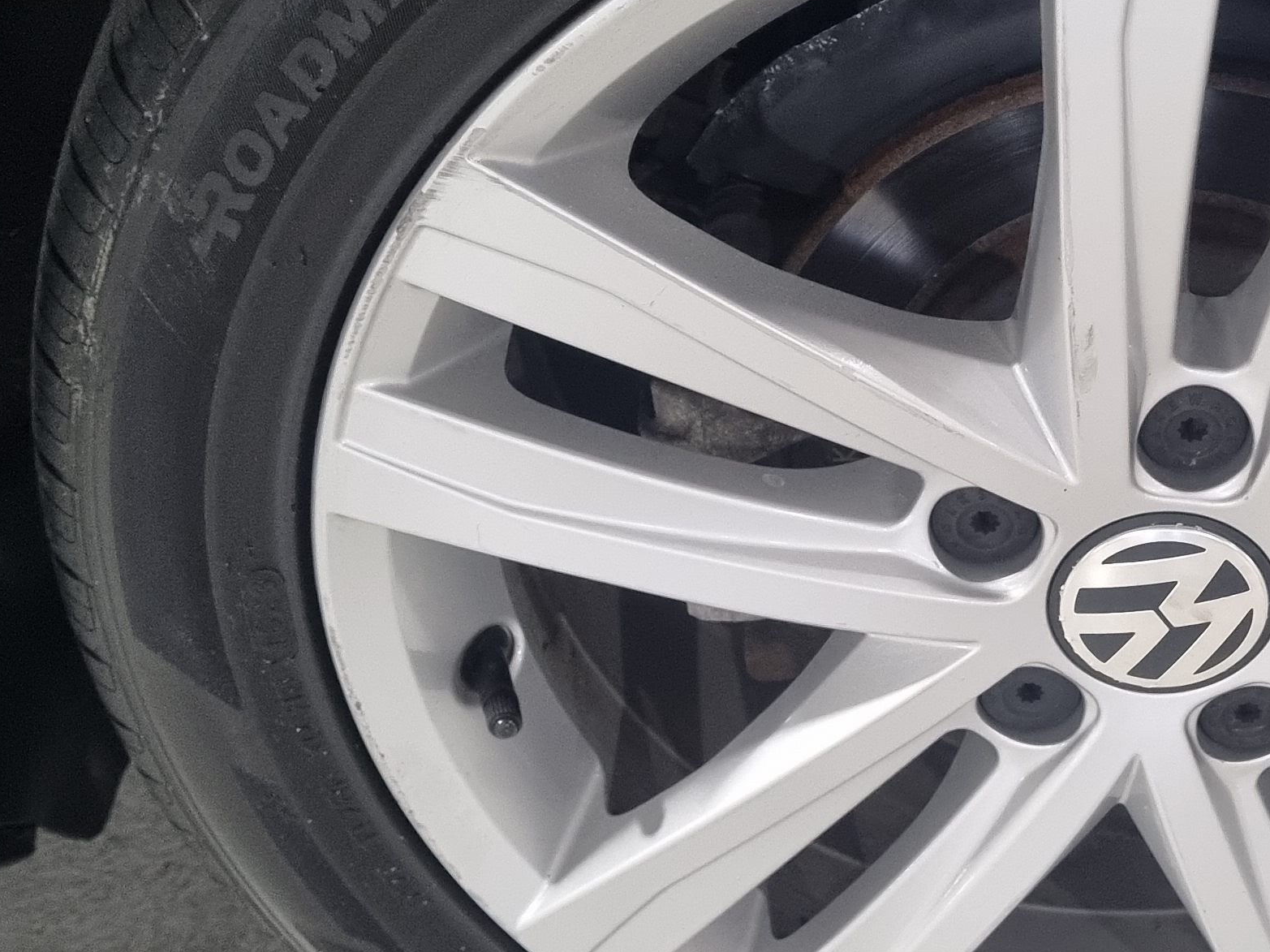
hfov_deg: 28.3
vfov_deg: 21.9
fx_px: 2458
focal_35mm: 67
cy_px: 468
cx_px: 1041
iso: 500
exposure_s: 1/40
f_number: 1.8
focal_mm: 5.4
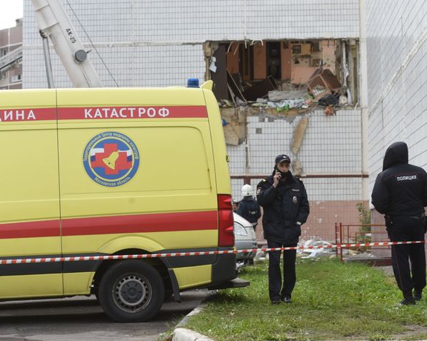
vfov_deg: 19.2
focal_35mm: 80
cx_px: 234
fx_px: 1011
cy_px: 170
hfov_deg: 23.8
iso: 560
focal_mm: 70
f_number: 5.6
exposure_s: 1/1000
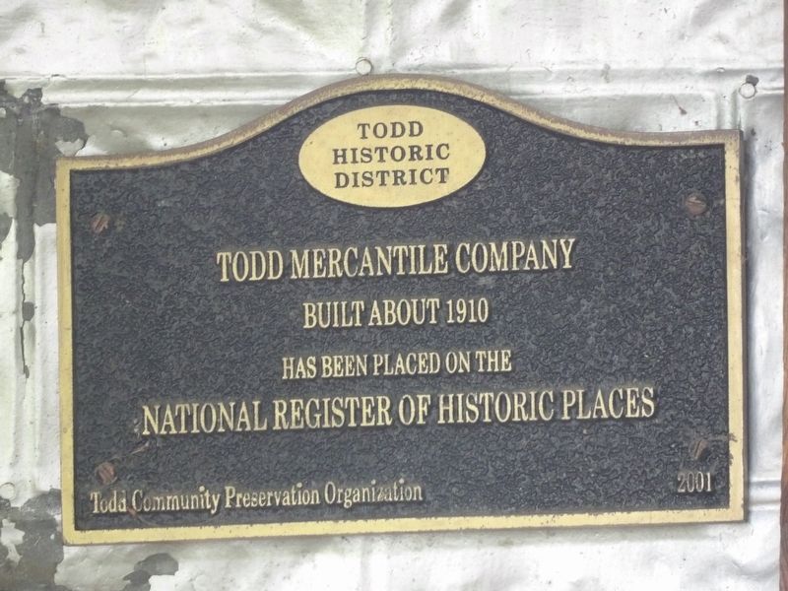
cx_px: 394
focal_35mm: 1053
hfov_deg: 1.9
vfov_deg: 1.4
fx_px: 23971
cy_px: 296
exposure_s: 1/48
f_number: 5.7
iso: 800
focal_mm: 188.8
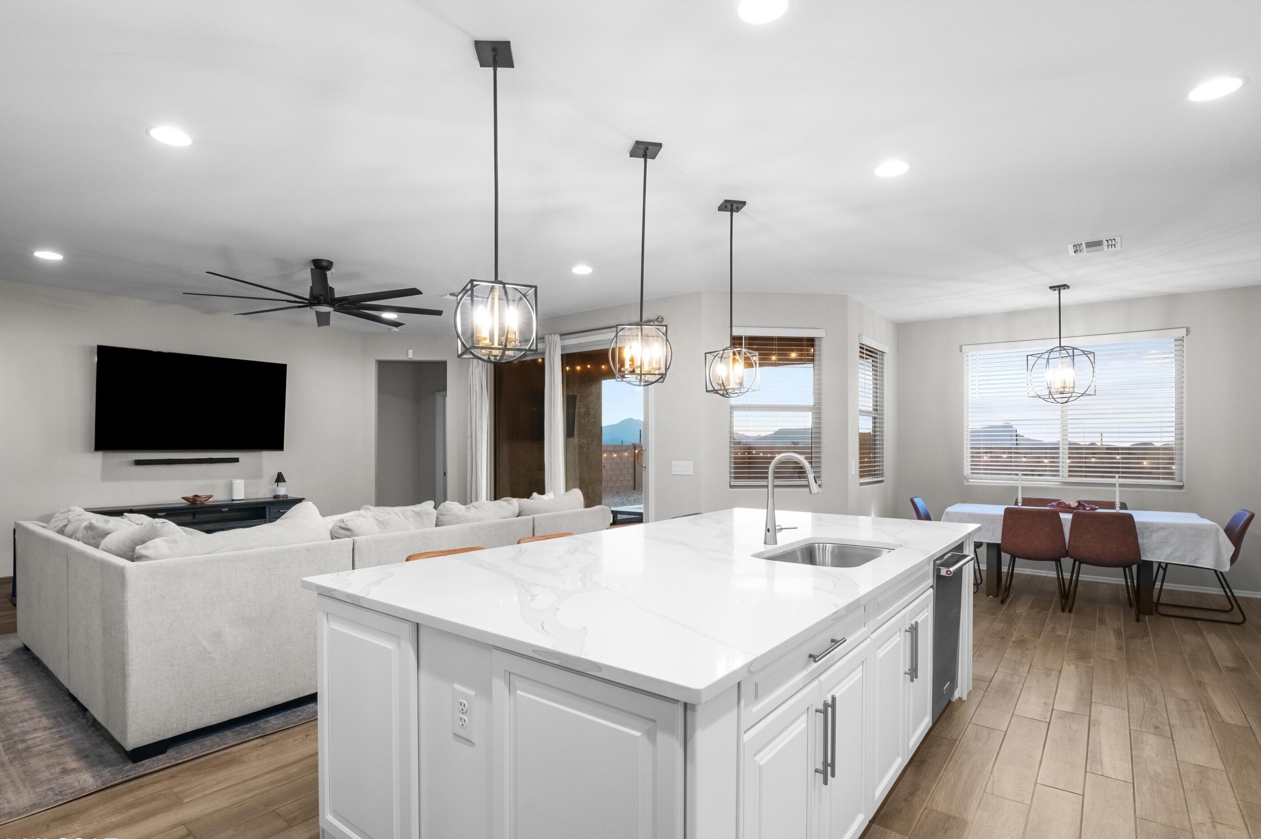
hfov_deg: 90.0
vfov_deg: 67.3
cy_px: 444
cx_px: 607
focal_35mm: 18
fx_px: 630
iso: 1250
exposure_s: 1/15
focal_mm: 17
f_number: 14
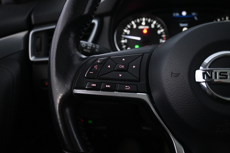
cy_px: 76
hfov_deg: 63.2
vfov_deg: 44.6
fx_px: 187
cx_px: 115
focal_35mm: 29
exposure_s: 1/30
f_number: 3.8
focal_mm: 19.5
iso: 2000
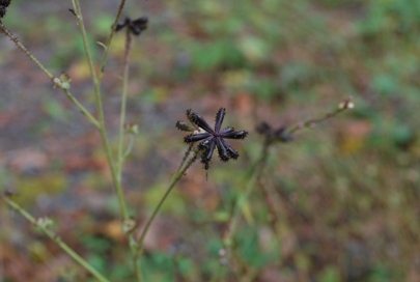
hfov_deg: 37.8
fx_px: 614
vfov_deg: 25.9
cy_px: 141
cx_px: 210
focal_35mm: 52
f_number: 7.1
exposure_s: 1/60
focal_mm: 35
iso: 200
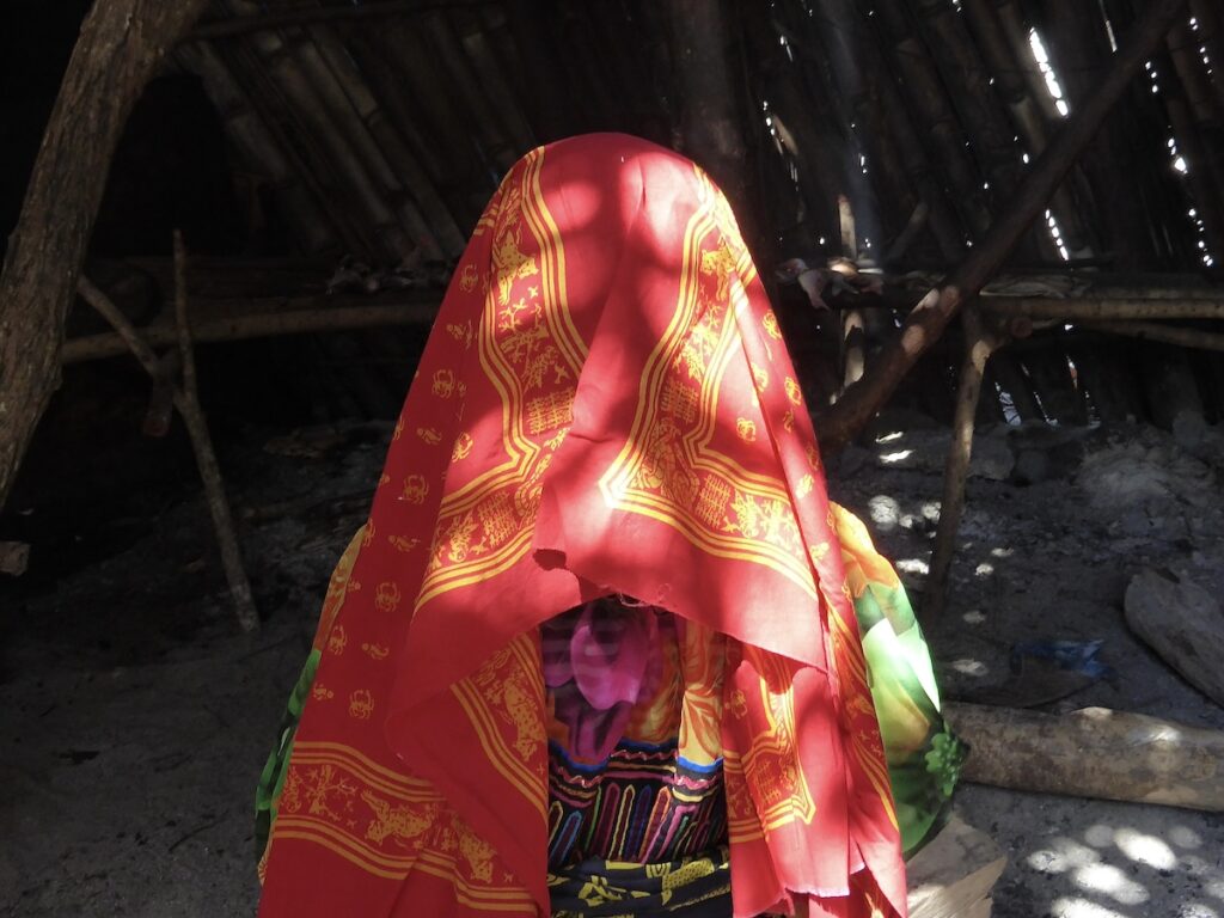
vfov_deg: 36.0
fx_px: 1414
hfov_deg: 46.8
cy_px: 459
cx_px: 612
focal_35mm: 40
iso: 320
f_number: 3.9
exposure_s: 1/125
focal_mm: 6.9
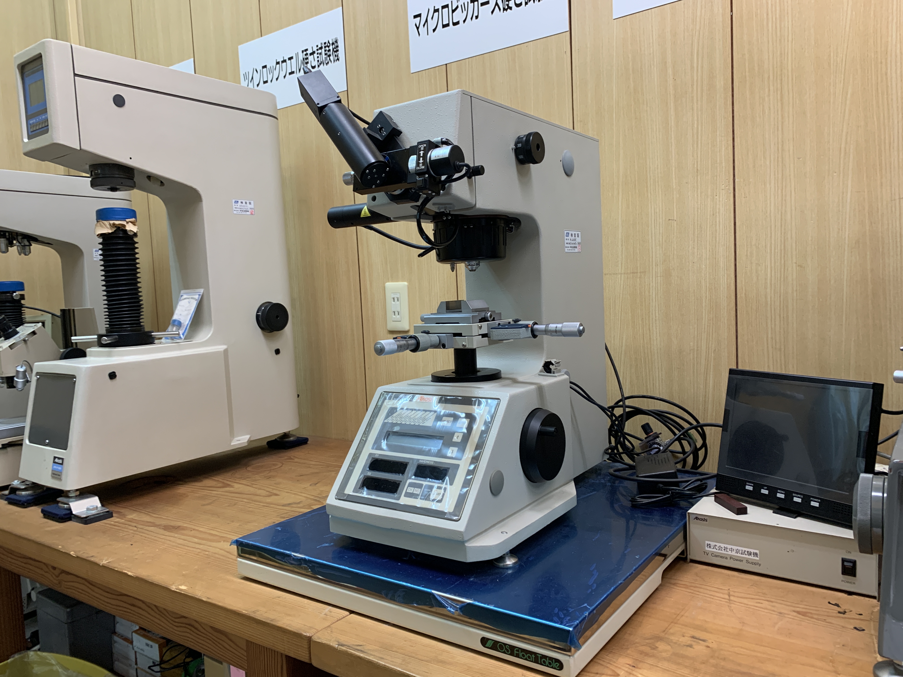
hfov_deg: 67.3
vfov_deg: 53.1
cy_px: 338
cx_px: 452
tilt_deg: -5.2
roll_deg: +2.9
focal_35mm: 26
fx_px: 678
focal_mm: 4.25
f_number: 1.8
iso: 100
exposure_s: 1/60
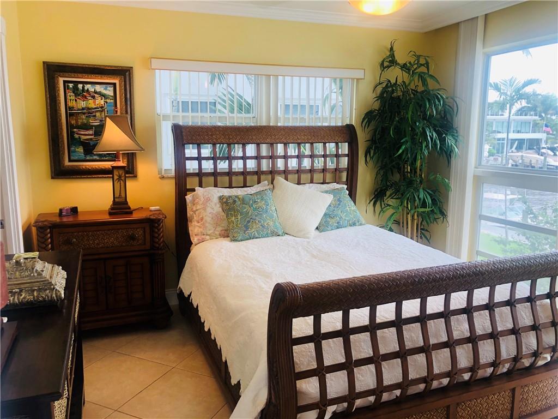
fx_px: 451
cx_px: 279
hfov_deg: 63.4
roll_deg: -0.1
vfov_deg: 49.7
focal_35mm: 28
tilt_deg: -8.2
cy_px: 210
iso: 64
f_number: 1.8
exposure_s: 1/120
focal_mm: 3.99
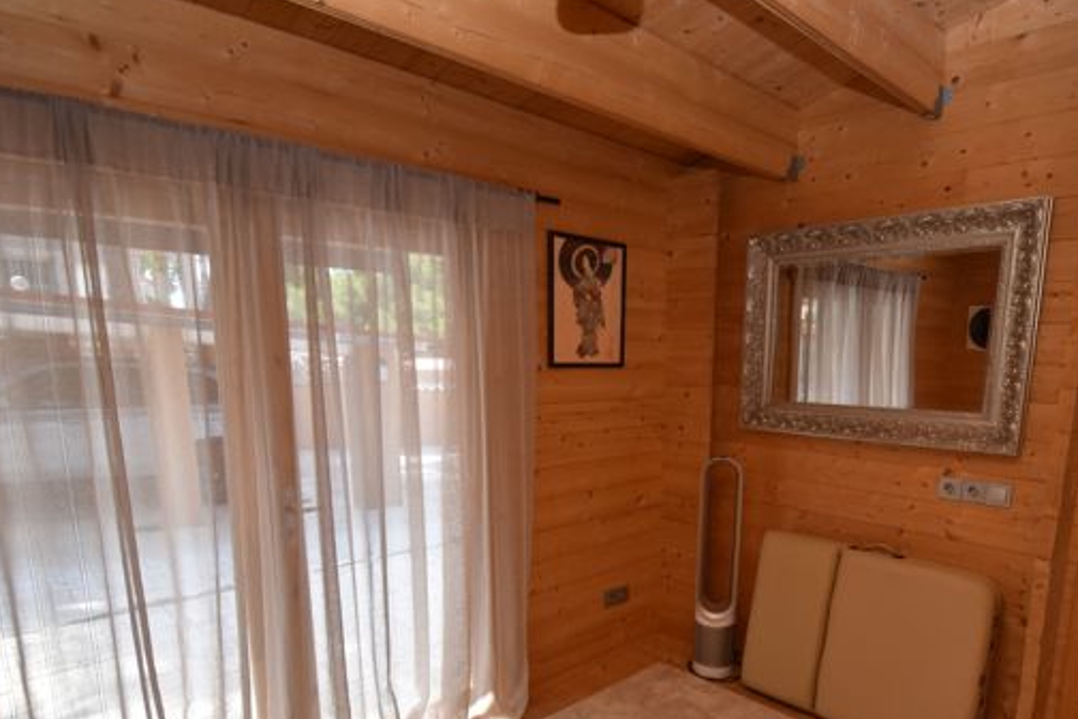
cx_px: 628
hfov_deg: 80.6
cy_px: 479
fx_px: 629
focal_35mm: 21
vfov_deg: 58.2
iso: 400
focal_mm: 10
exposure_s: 1/250
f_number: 5
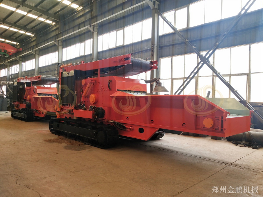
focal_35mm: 30
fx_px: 228
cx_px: 132
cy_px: 98
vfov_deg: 46.8
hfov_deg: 60.0
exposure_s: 1/100
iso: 108
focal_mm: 3.95
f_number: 1.8
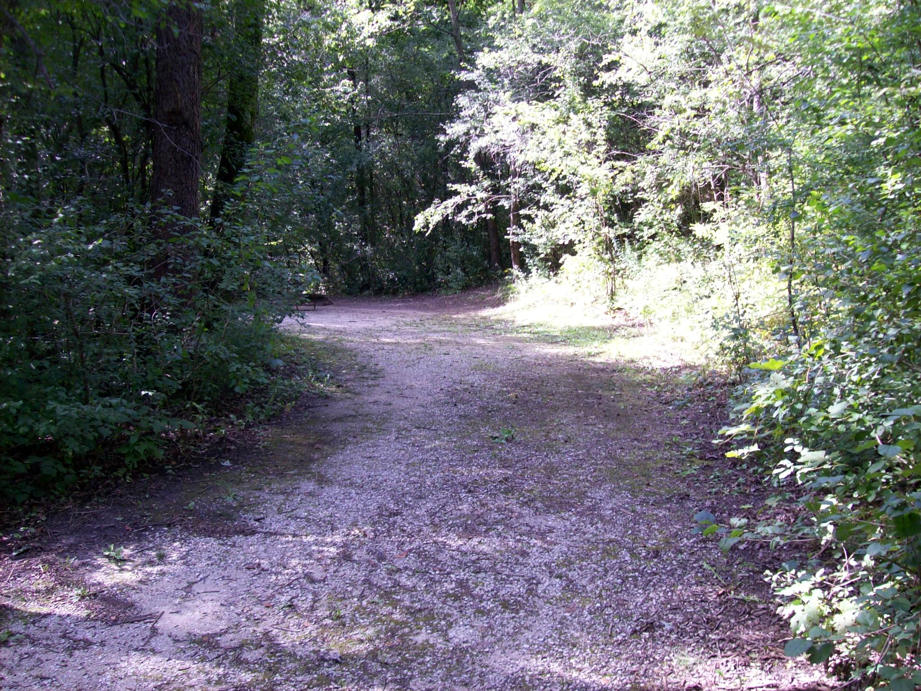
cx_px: 460
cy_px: 346
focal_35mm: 36
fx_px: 958
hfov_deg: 51.4
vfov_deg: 39.7
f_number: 2.7
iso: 80
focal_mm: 6
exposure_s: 1/90.1
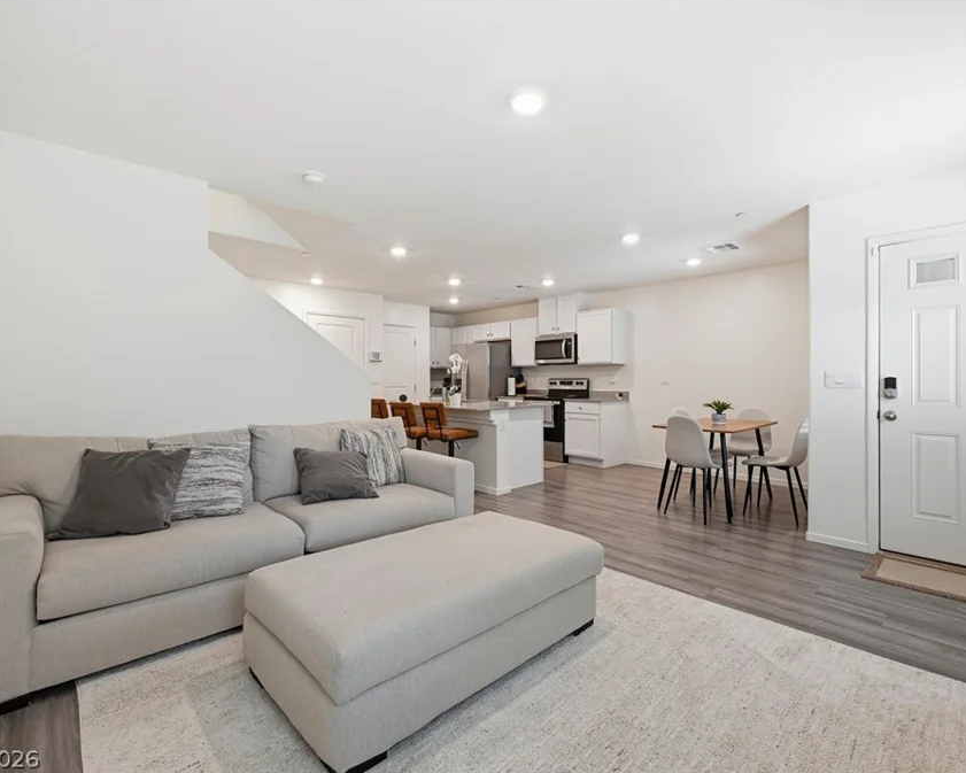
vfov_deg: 78.4
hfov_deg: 91.0
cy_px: 384
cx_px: 513
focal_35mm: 17
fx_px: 474
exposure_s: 1/100
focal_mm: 14.5
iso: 500
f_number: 10
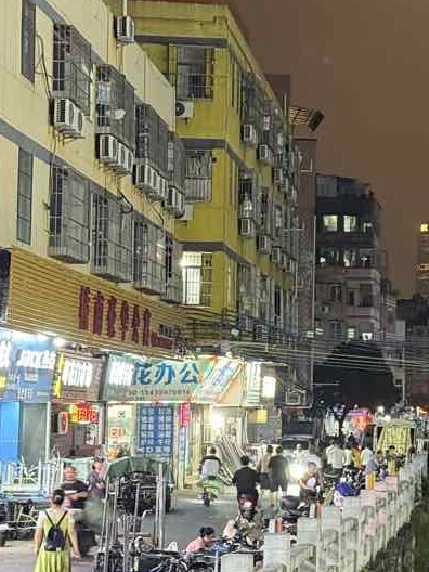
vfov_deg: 18.0
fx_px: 1801
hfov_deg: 13.3
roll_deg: -0.6
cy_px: 237
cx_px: 470
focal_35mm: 109
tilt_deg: +5.0
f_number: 1.78
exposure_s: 1/25
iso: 640
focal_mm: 6.76
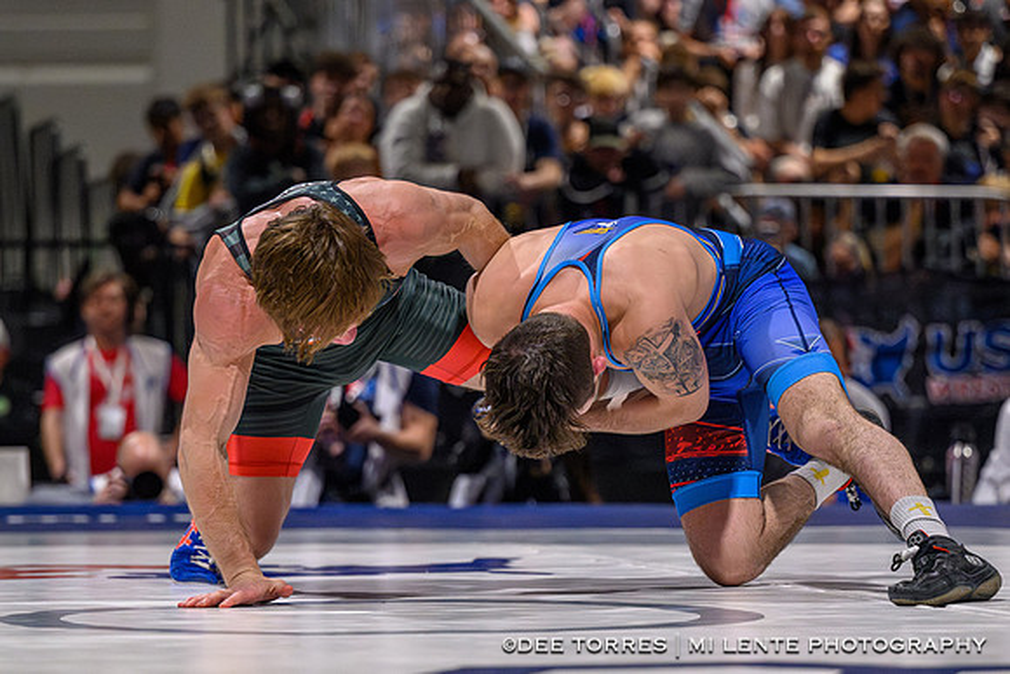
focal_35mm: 164
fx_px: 4615
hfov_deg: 12.5
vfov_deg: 8.3
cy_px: 455
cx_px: 519
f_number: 2.8
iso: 7200
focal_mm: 110
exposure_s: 1/800
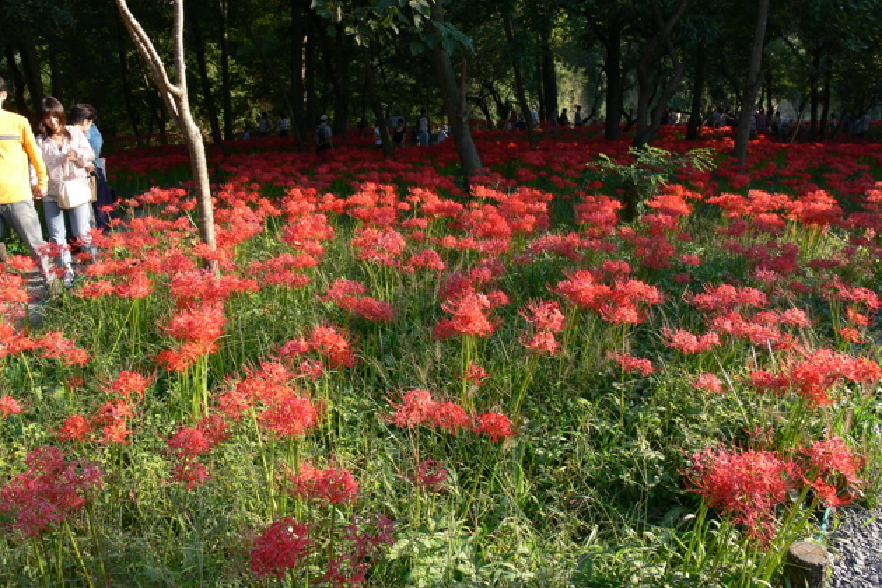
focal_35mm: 37
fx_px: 906
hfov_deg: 51.9
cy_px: 263
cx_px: 437
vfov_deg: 35.9
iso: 80
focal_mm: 7.4
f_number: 4.5
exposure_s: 1/125
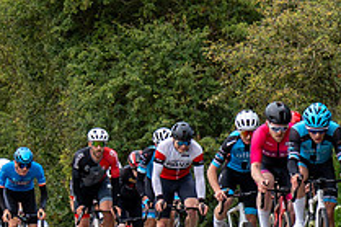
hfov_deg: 4.5
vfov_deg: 3.0
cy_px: 219
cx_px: 366
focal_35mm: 460
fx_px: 4354
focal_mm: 70
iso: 160
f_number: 4
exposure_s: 1/800
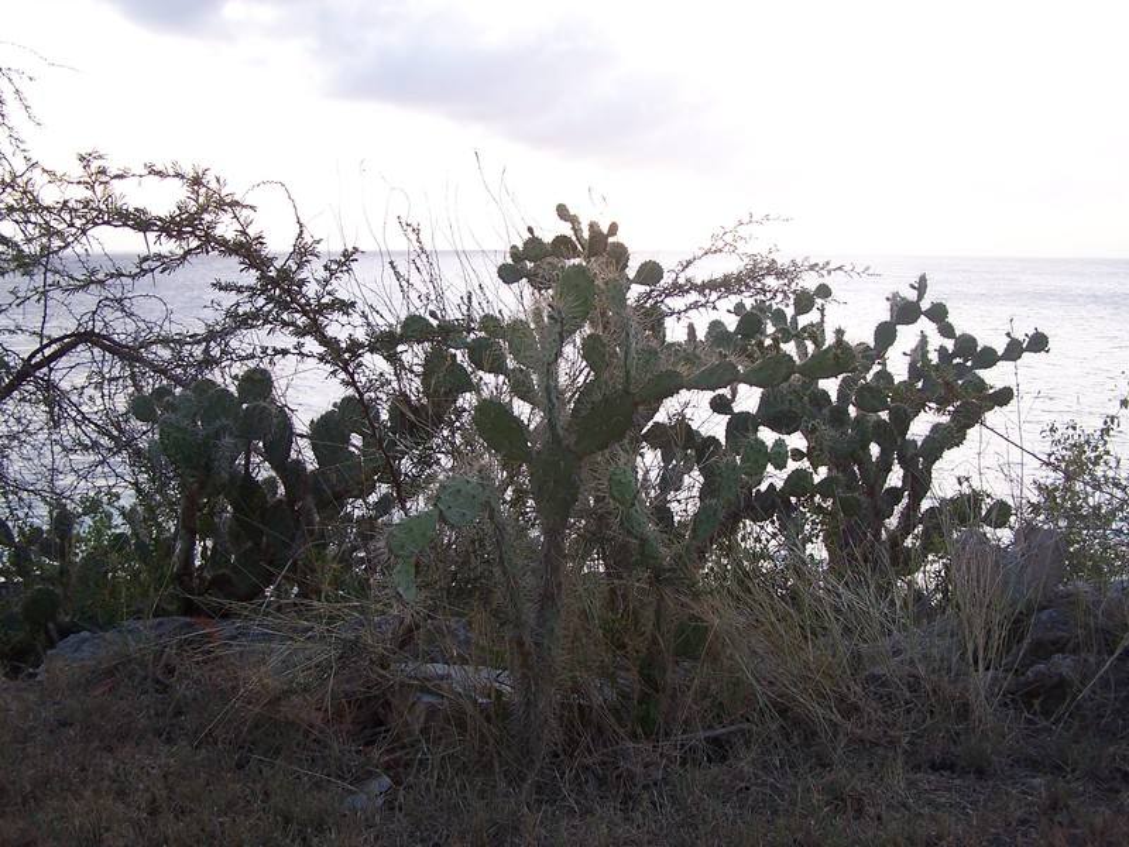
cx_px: 564
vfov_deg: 37.7
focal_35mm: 38
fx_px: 1239
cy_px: 424
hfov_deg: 49.0
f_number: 2.8
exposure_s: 1/90
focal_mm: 6.3
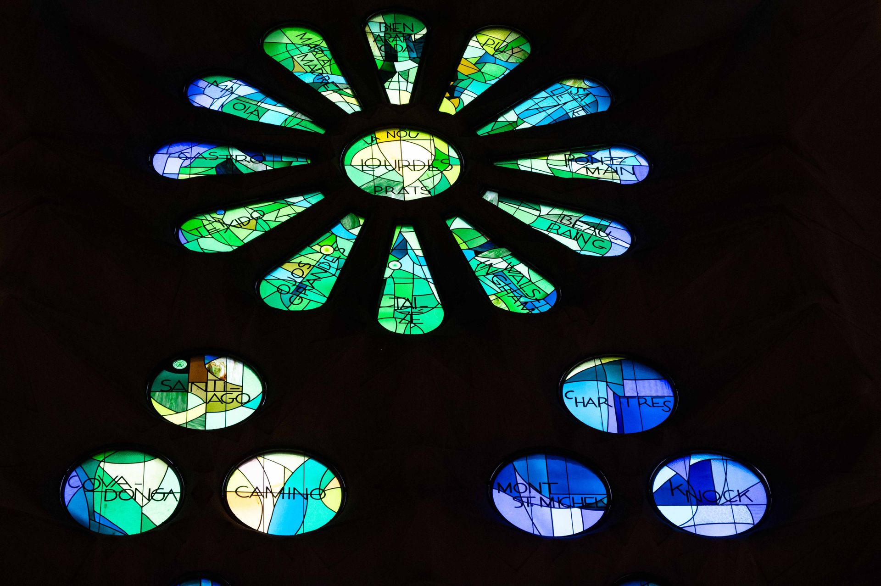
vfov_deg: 13.4
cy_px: 293
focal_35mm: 102
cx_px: 440
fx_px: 2494
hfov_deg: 20.0
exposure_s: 1/1250
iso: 8000
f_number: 6.3
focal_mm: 102
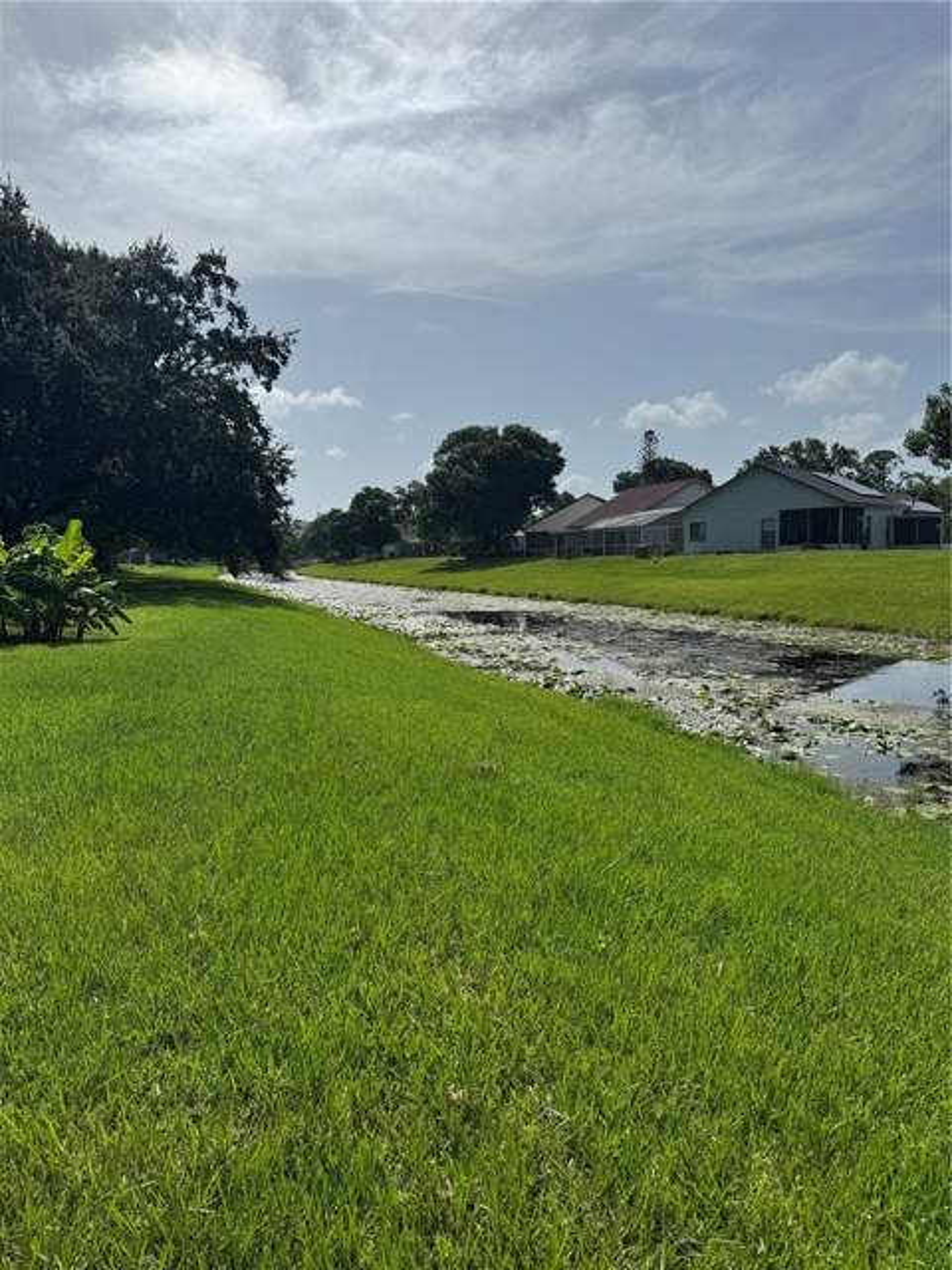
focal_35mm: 24
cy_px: 635
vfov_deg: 71.6
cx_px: 476
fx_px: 880
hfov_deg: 56.8
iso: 80
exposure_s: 1/12346
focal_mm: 6.76
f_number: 1.78
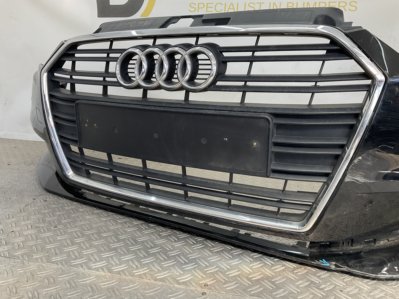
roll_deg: -4.0
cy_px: 150
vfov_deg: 48.2
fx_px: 334
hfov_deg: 61.7
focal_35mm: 29
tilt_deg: -11.4
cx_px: 200
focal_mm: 3
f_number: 1.8
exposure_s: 1/100
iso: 16
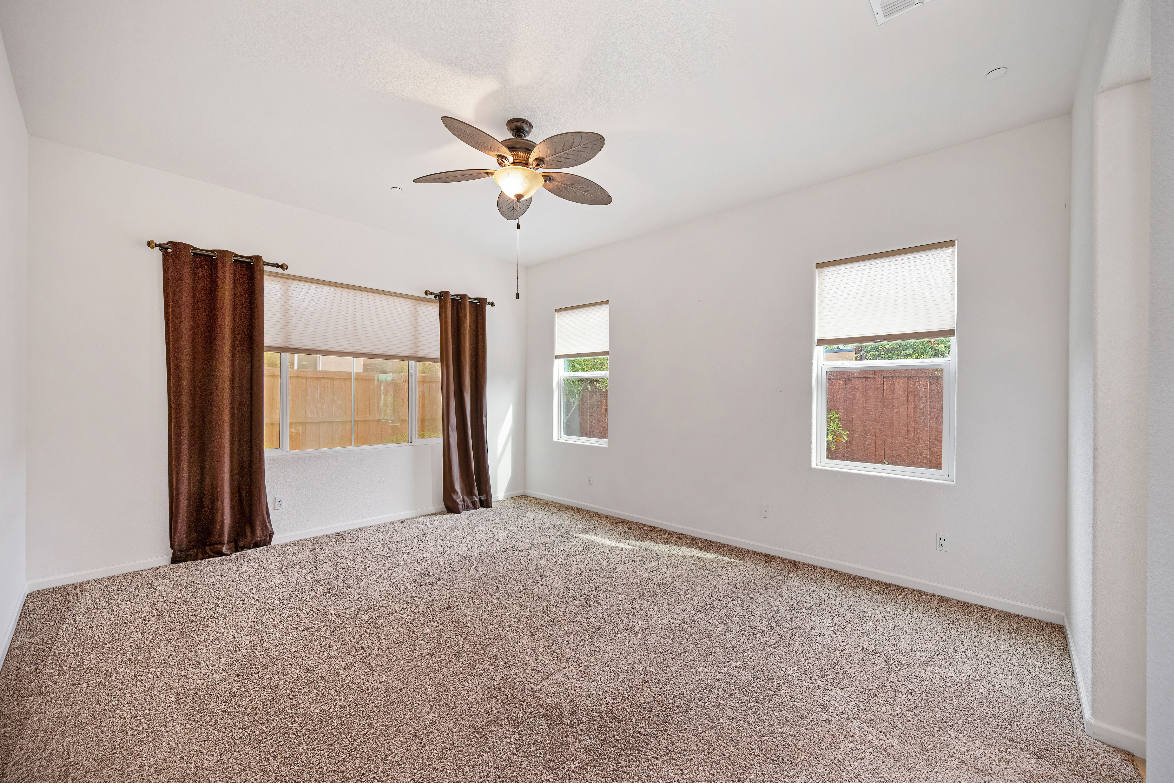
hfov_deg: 104.3
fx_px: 457
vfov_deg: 81.2
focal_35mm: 14
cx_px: 587
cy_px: 392
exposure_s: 1/100
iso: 640
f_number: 6.3
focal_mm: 14
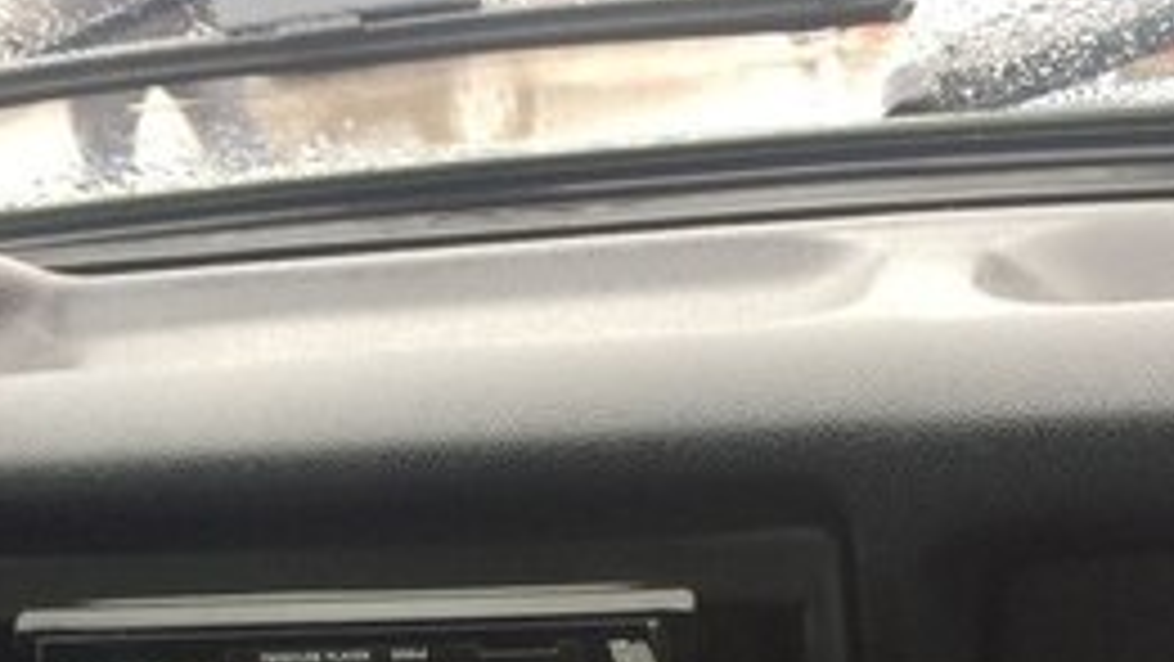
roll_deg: +8.5
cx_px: 603
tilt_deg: -34.0
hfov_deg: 34.9
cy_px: 905
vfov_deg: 18.4
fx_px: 1868
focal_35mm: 60
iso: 50
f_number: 2.2
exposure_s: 1/33
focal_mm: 4.15
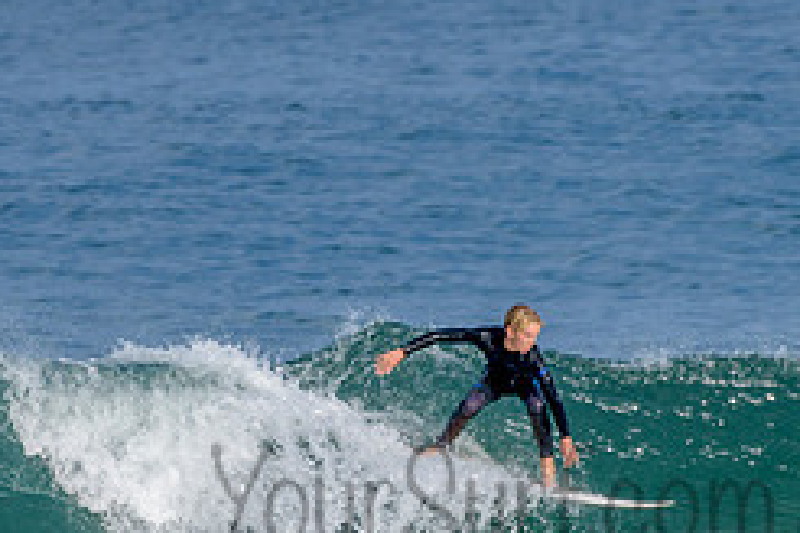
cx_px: 546
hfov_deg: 1.4
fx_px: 32064
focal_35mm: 1443
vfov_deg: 1.0
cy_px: 466
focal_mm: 500
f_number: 5.6
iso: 100
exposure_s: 1/1250
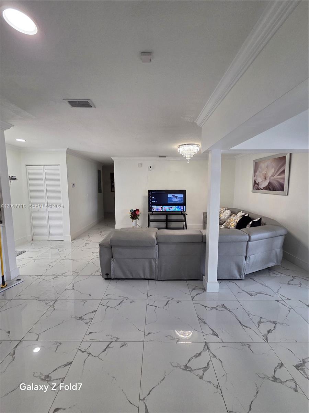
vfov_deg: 106.2
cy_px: 206
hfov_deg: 89.9
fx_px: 155
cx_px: 154
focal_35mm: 13
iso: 250
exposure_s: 1/120
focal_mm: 2.2
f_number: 2.2
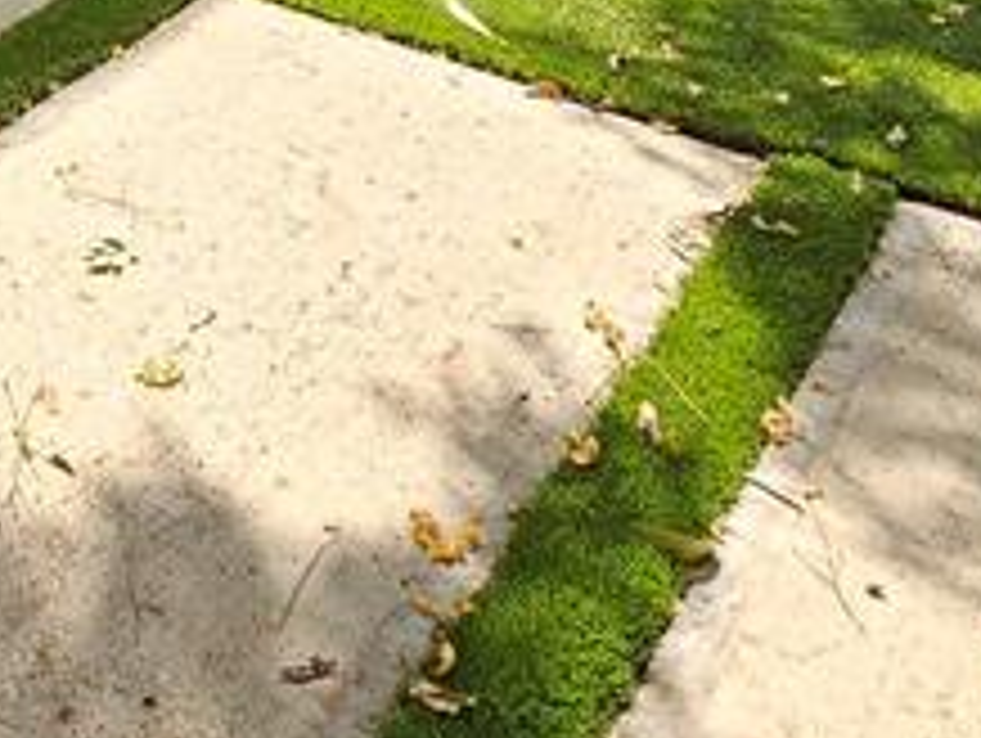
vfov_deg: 19.2
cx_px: -252
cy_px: -536
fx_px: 1731
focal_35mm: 61
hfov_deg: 27.2
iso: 50
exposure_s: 1/374
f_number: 2.2
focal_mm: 2.2
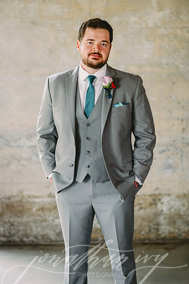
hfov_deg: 16.0
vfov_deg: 23.9
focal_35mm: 85
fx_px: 671
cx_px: 94
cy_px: 142
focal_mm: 85
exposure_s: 1/320
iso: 400
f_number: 2.2
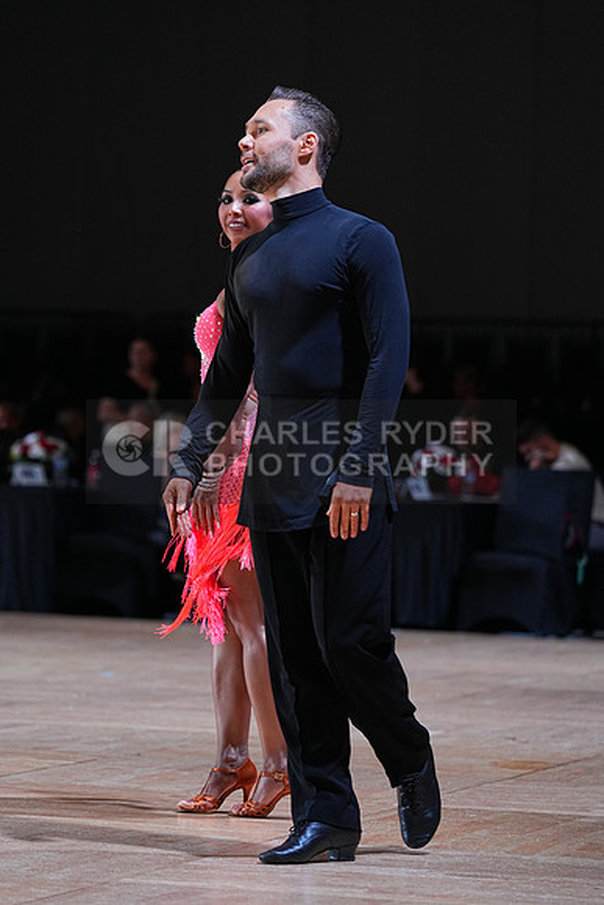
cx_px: 302
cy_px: 452
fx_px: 4049
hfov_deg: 8.5
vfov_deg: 12.8
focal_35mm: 161
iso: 1600
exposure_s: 1/500
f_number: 4
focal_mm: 161
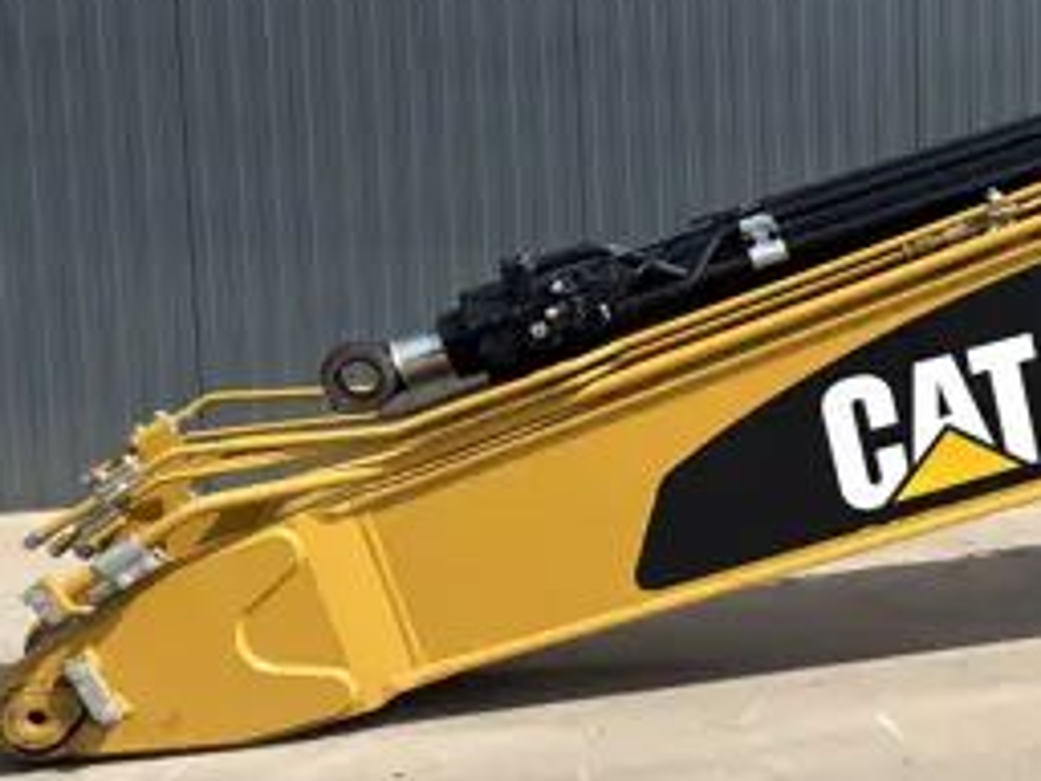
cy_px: 362
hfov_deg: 29.2
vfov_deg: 24.4
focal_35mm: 60
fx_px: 1804
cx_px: 1130
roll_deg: -0.6
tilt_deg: -7.5
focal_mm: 6.76
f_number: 1.78
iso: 64
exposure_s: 1/3497
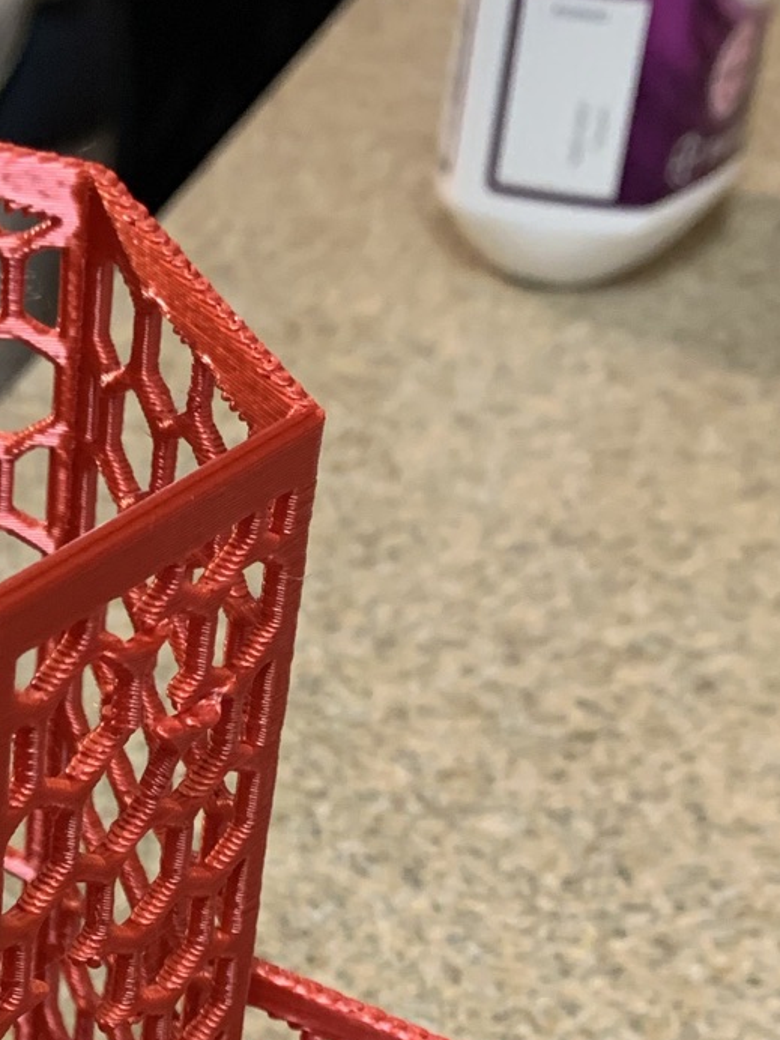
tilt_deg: -37.8
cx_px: -192
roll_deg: +0.4
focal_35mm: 77
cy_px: 1087
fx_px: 2313
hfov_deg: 18.0
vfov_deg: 24.0
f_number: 1.8
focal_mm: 4.25
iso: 200
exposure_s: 1/60
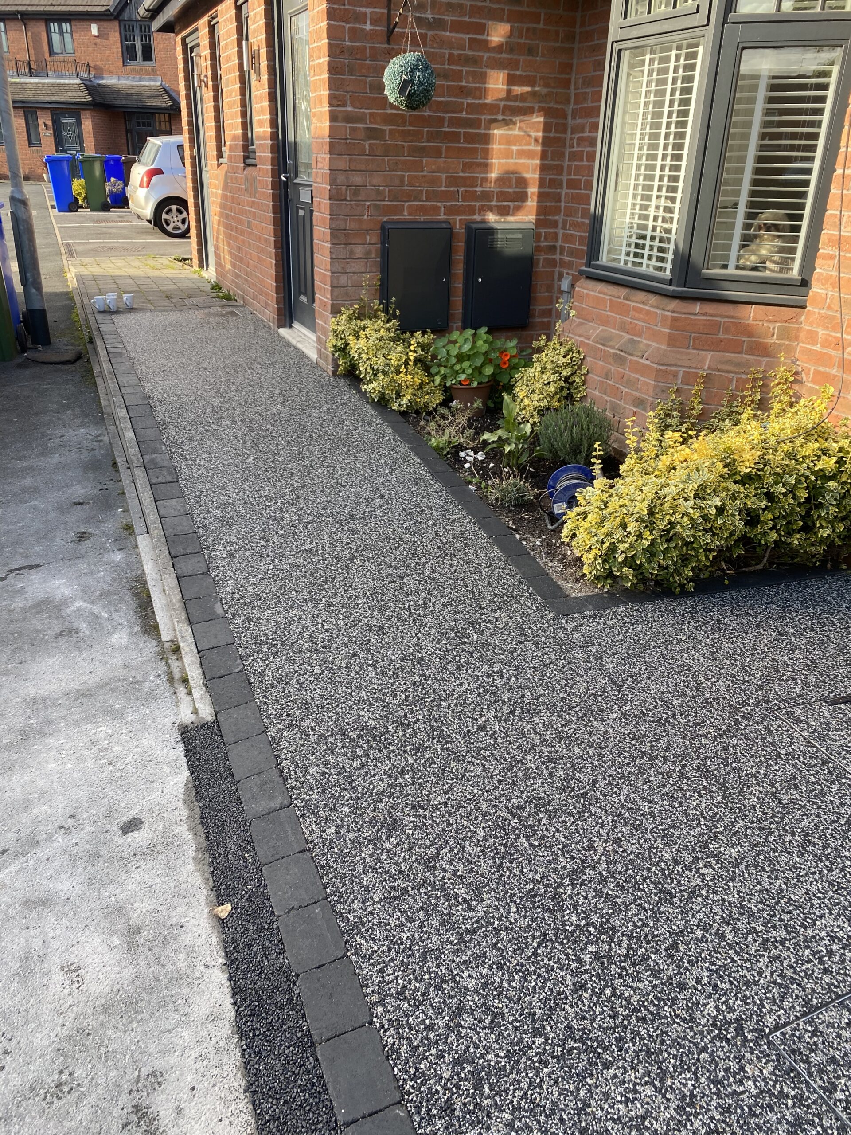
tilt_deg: -22.7
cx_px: 426
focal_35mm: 26
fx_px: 852
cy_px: 568
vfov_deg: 67.3
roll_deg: -1.1
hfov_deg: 53.1
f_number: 1.8
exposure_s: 1/231
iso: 32
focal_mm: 4.25
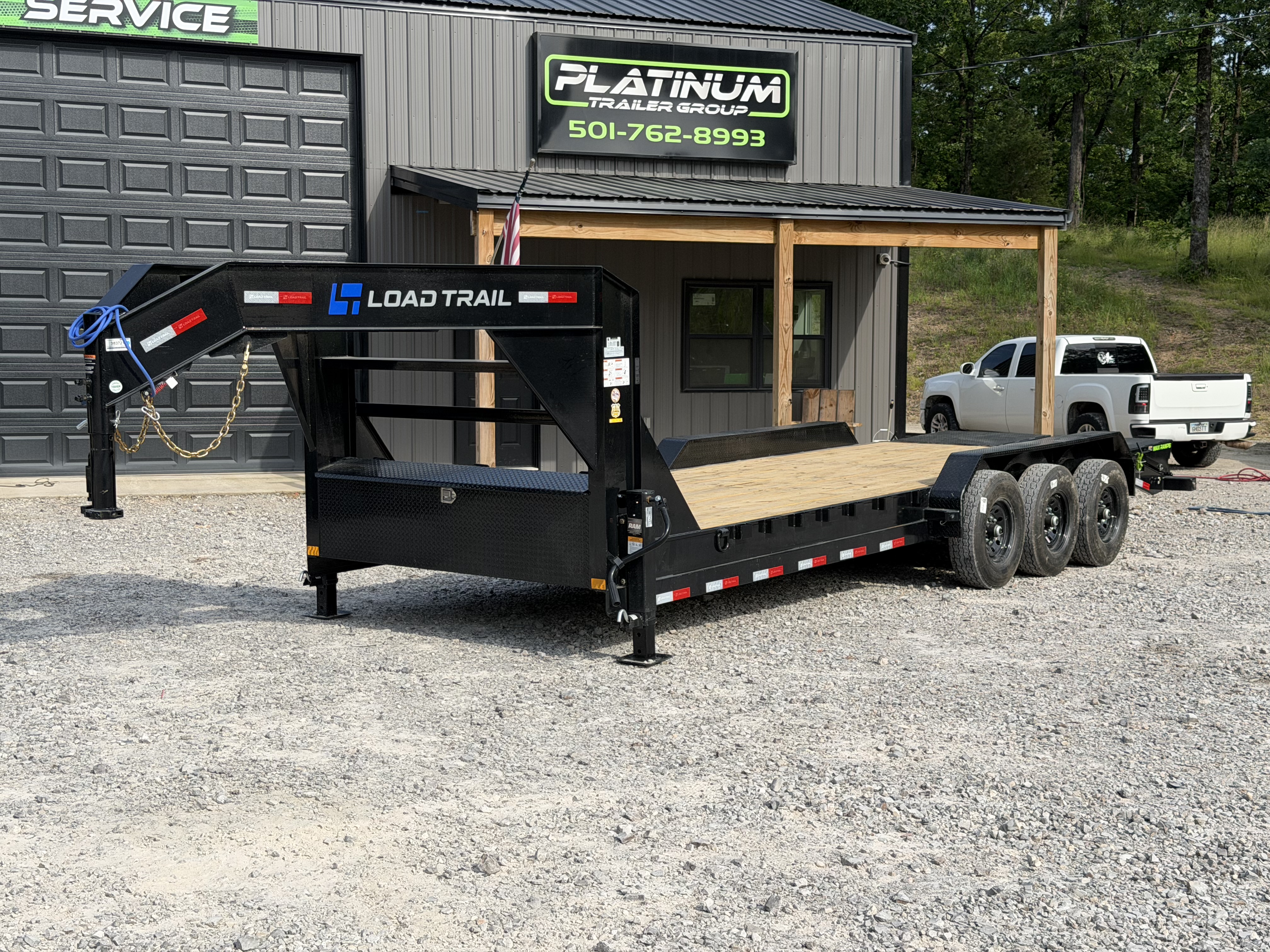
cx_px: 635
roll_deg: +0.5
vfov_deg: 30.3
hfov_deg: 39.7
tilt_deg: -3.6
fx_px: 1761
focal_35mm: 48
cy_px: 476
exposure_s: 1/3891
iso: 80
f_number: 1.78
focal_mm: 6.76
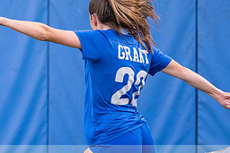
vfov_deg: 3.9
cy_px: 55
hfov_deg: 5.8
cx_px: 13
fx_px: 2276
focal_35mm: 356
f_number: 2.8
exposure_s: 1/2000
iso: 1400
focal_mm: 95
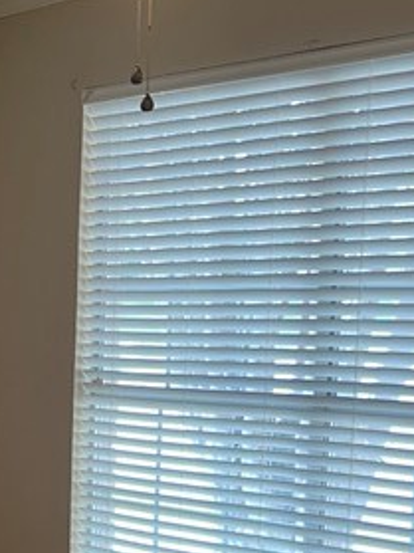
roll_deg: +1.4
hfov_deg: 14.9
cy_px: 501
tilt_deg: -8.3
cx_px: -297
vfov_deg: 21.7
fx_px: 1404
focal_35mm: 88
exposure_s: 1/120
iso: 200
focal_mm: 6.86
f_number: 1.78
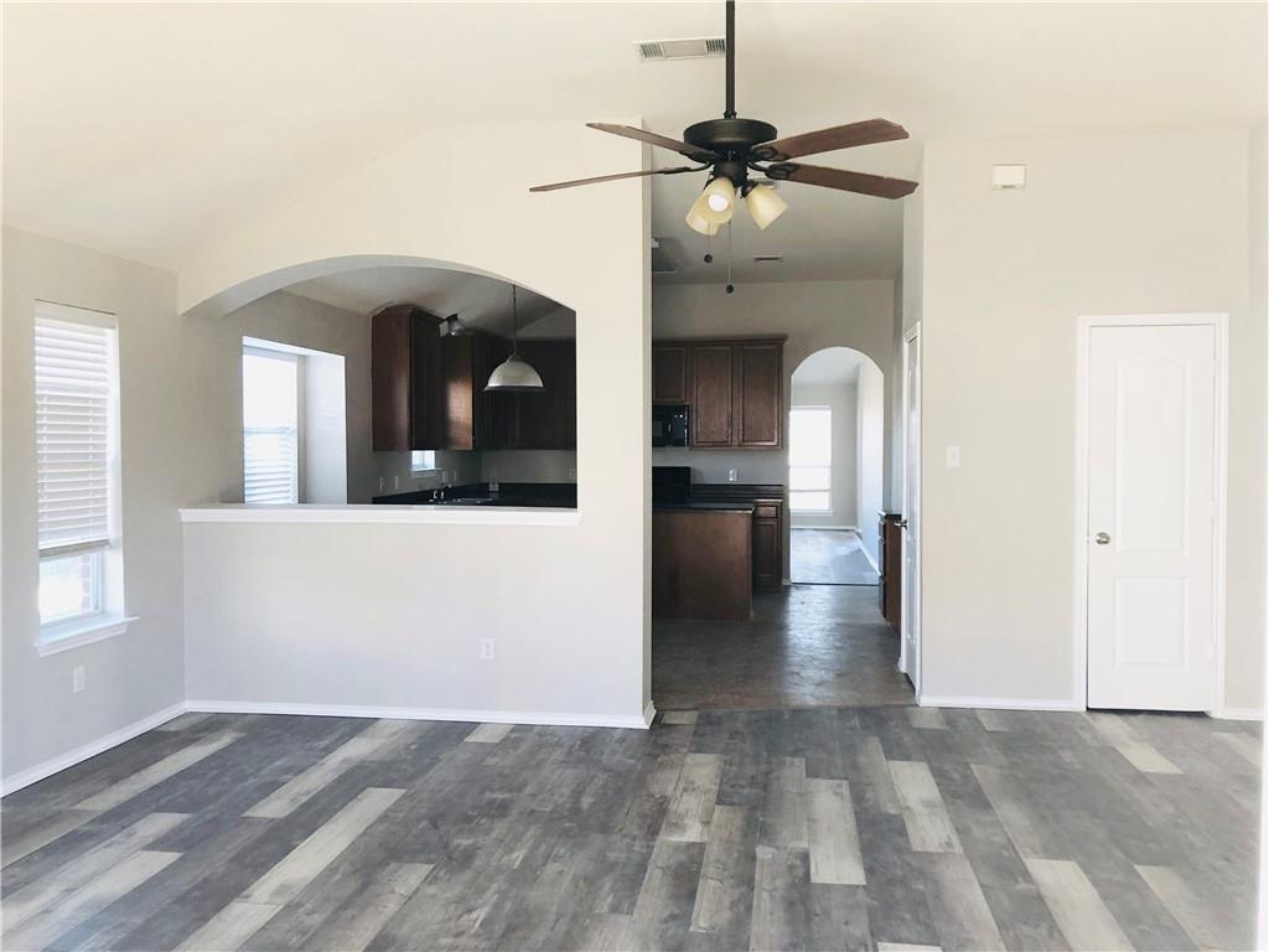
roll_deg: +0.6
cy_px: 476
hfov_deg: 63.4
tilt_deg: +0.3
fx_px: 1026
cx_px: 634
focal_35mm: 28
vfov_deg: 49.7
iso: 32
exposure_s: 1/30
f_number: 1.8
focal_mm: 3.99
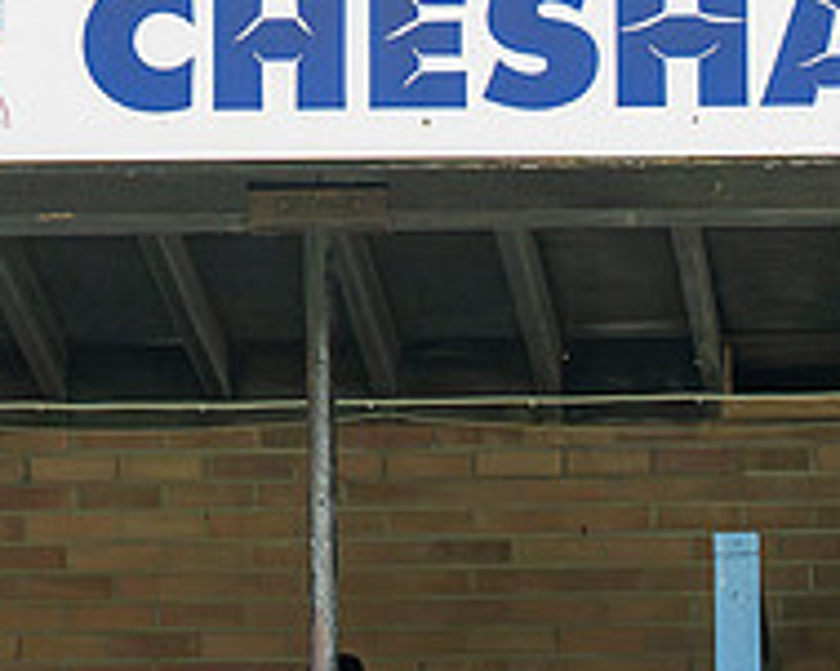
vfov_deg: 3.5
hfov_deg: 4.4
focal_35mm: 437
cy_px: 814
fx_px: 10859
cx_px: 1114
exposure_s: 1/400
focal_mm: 78
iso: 400
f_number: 2.8
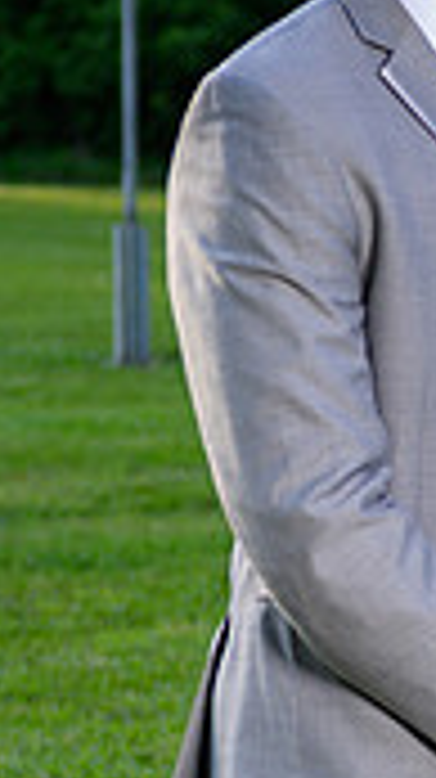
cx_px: 1155
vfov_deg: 8.8
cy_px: 544
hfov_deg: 4.8
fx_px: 5048
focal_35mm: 245
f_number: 2.8
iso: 100
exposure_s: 1/250
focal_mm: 40
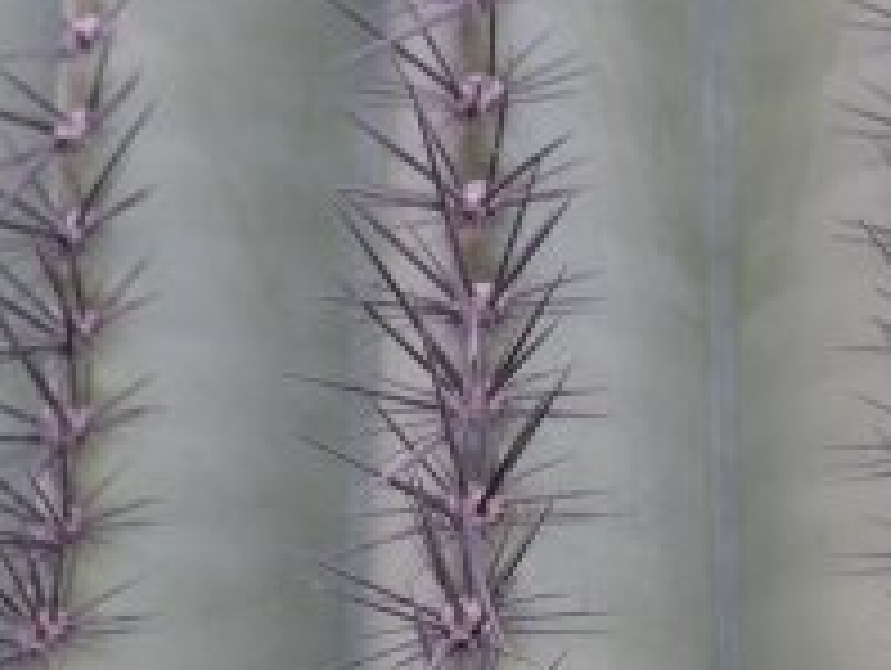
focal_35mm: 95
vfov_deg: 14.4
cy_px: 1057
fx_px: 2448
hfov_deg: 20.4
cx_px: 734
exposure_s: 1/38
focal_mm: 21.4
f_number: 3.6
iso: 320
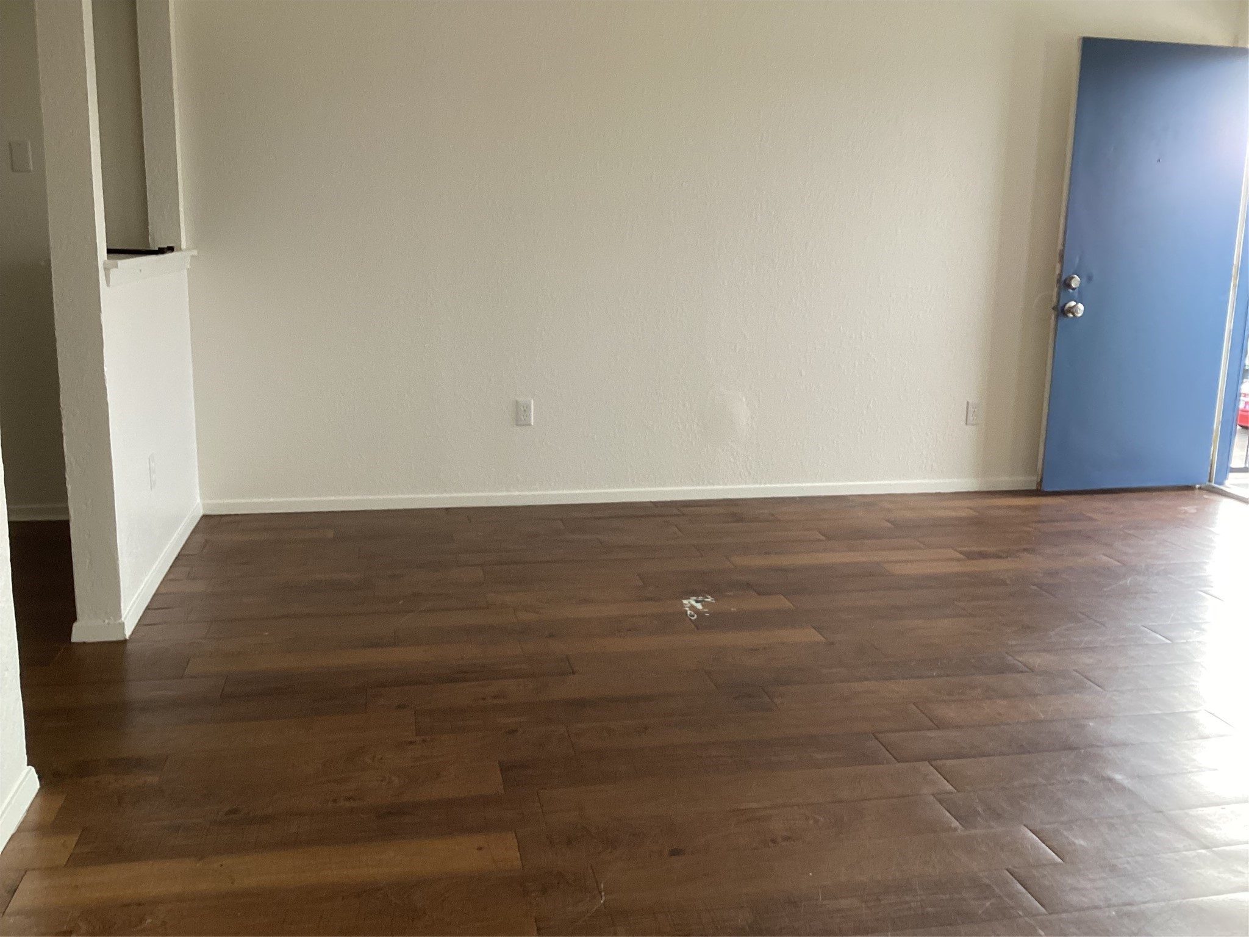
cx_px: 624
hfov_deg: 58.4
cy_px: 468
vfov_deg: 45.4
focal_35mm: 31
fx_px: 1119
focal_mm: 3.3
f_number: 2.4
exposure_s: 1/120
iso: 64
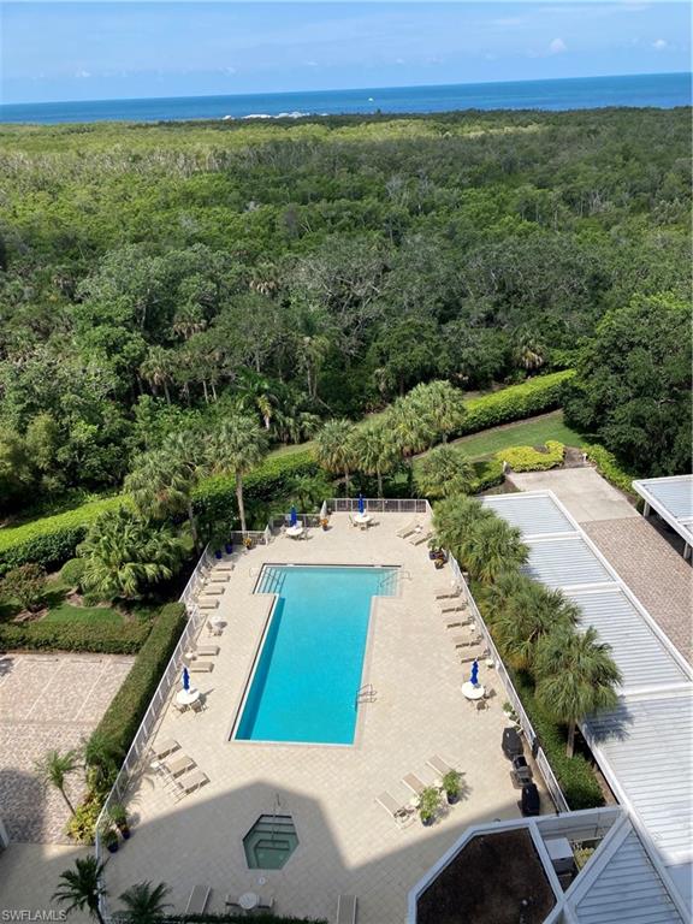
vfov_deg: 63.4
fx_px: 747
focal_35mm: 28
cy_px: 462
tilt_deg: -25.0
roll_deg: +3.1
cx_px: 346
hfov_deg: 49.7
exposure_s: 1/2703
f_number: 1.8
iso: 20
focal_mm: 3.99
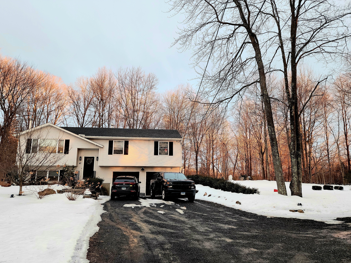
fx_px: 243
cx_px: 169
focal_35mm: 24
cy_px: 137
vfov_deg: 56.8
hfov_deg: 71.6
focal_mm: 6.4
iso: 200
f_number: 1.8
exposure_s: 1/182
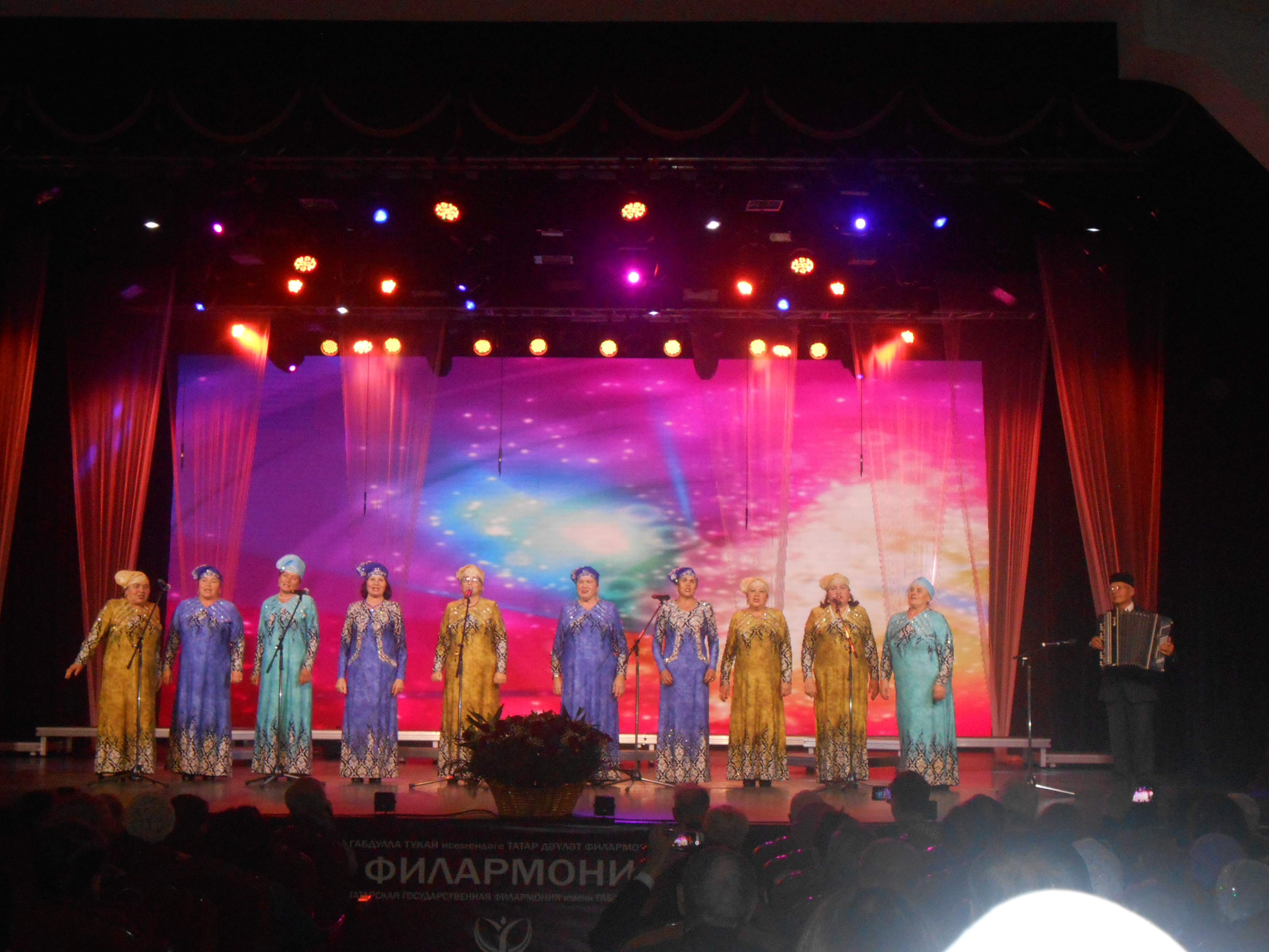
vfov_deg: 26.1
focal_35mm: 56
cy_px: 476
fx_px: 2053
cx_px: 634
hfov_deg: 34.3
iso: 500
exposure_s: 1/60
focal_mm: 10
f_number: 5.2
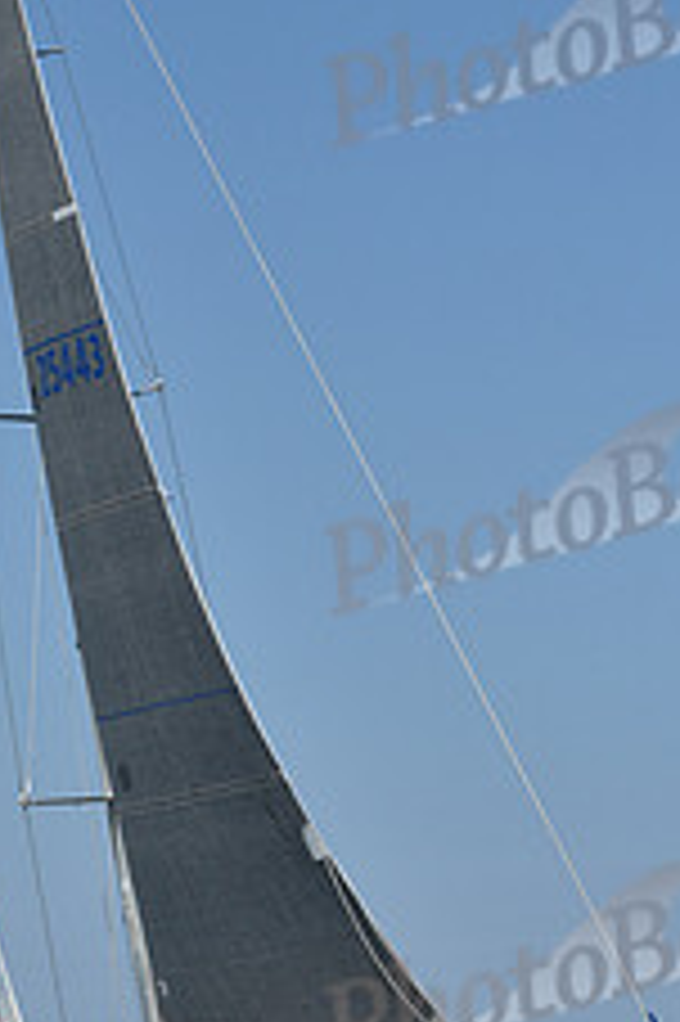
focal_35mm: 179
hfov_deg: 7.6
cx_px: 92
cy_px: 329
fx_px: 5079
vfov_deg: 11.5
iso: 250
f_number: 8
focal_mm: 70
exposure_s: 1/1600
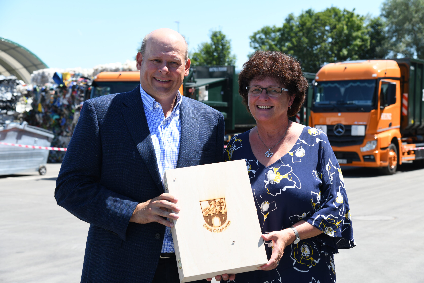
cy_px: 142
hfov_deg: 34.5
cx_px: 212
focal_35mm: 58
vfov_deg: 23.4
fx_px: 683
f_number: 6.3
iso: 100
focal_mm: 58
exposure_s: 1/160
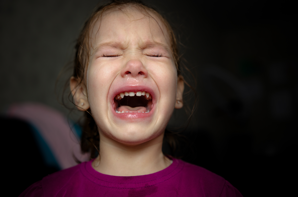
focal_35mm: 42
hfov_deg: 46.5
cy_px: 98
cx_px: 149
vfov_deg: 31.8
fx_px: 347
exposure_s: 1/80
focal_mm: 28
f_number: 2
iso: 100
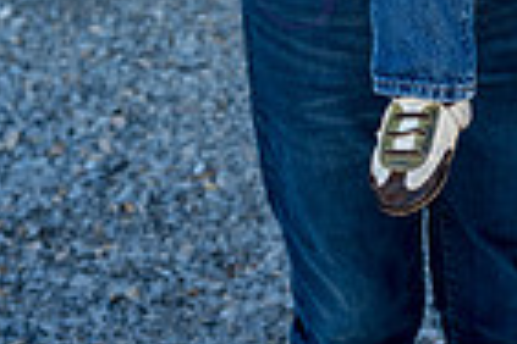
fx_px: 2341
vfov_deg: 7.9
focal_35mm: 163
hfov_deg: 12.5
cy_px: -450
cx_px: 484
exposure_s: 1/640
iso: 400
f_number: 5
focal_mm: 51
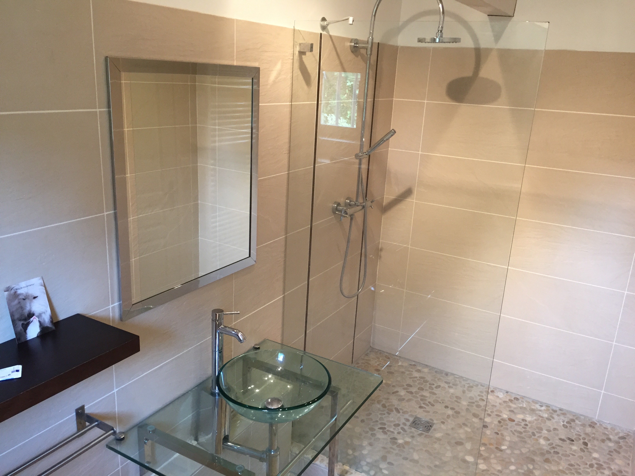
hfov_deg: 61.7
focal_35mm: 29
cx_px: 318
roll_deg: -3.3
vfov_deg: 48.2
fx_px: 532
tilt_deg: -16.8
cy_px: 238
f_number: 2.2
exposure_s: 1/33
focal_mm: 4.15
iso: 160
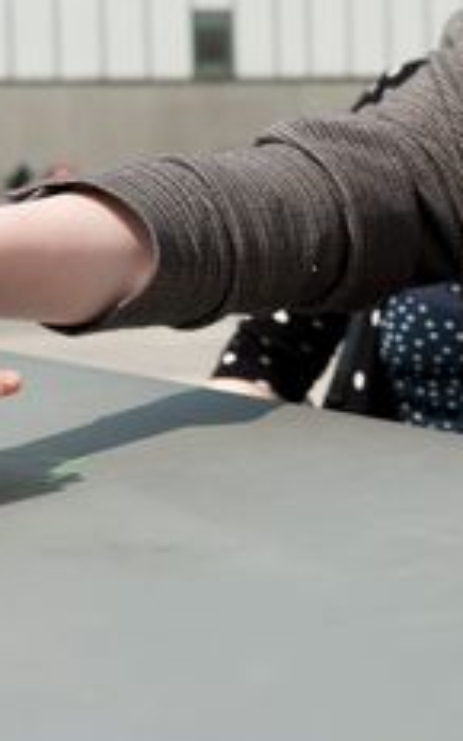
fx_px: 2180
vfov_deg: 19.2
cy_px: 257
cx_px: 323
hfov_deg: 12.1
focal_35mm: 108
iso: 250
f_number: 6.3
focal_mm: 48
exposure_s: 1/1250
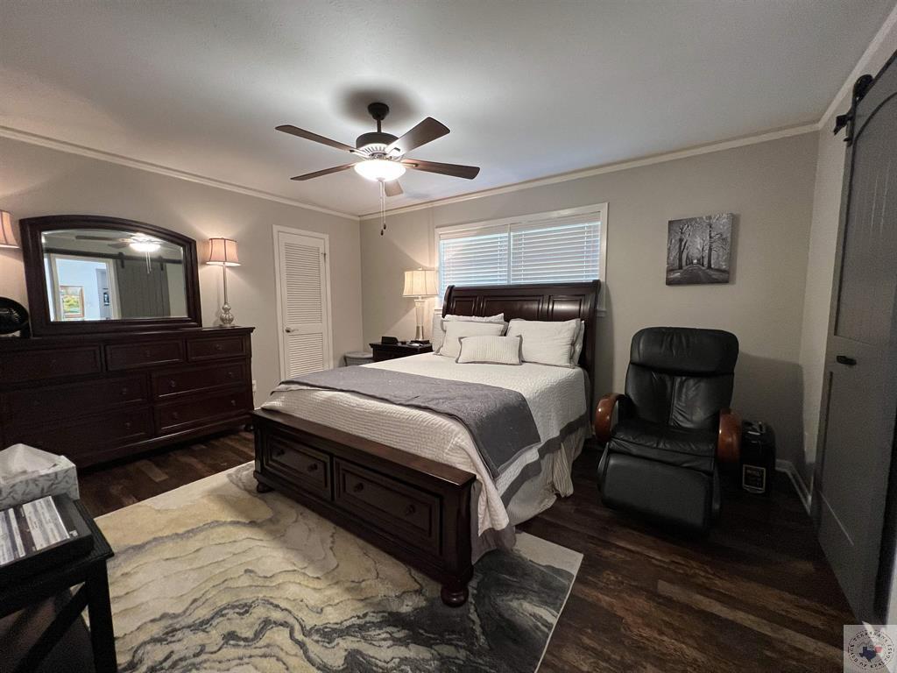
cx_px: 448
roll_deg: +0.0
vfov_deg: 89.9
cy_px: 336
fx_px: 337
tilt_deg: -5.7
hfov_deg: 106.2
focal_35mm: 13
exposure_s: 1/60
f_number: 1.8
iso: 250
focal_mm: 1.57
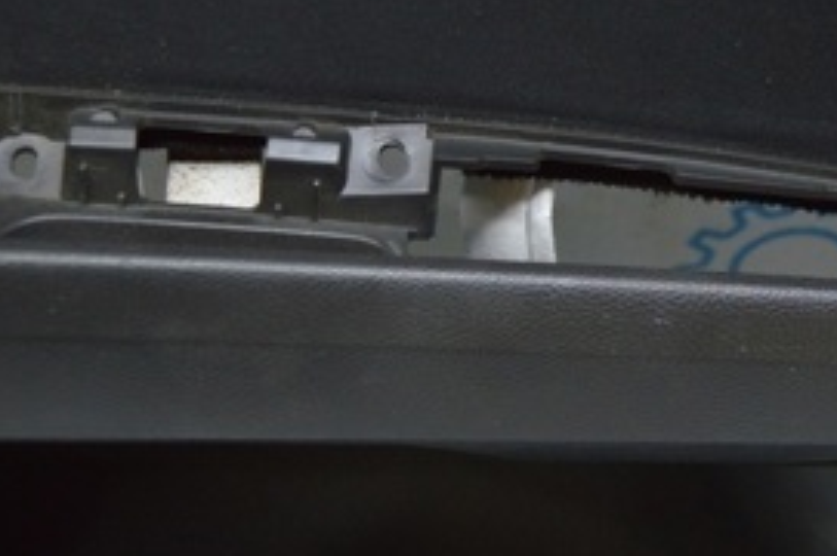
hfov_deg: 26.0
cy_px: 181
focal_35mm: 78
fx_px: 1811
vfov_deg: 17.4
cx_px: 516
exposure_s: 1/60
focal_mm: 22
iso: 400
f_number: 3.8
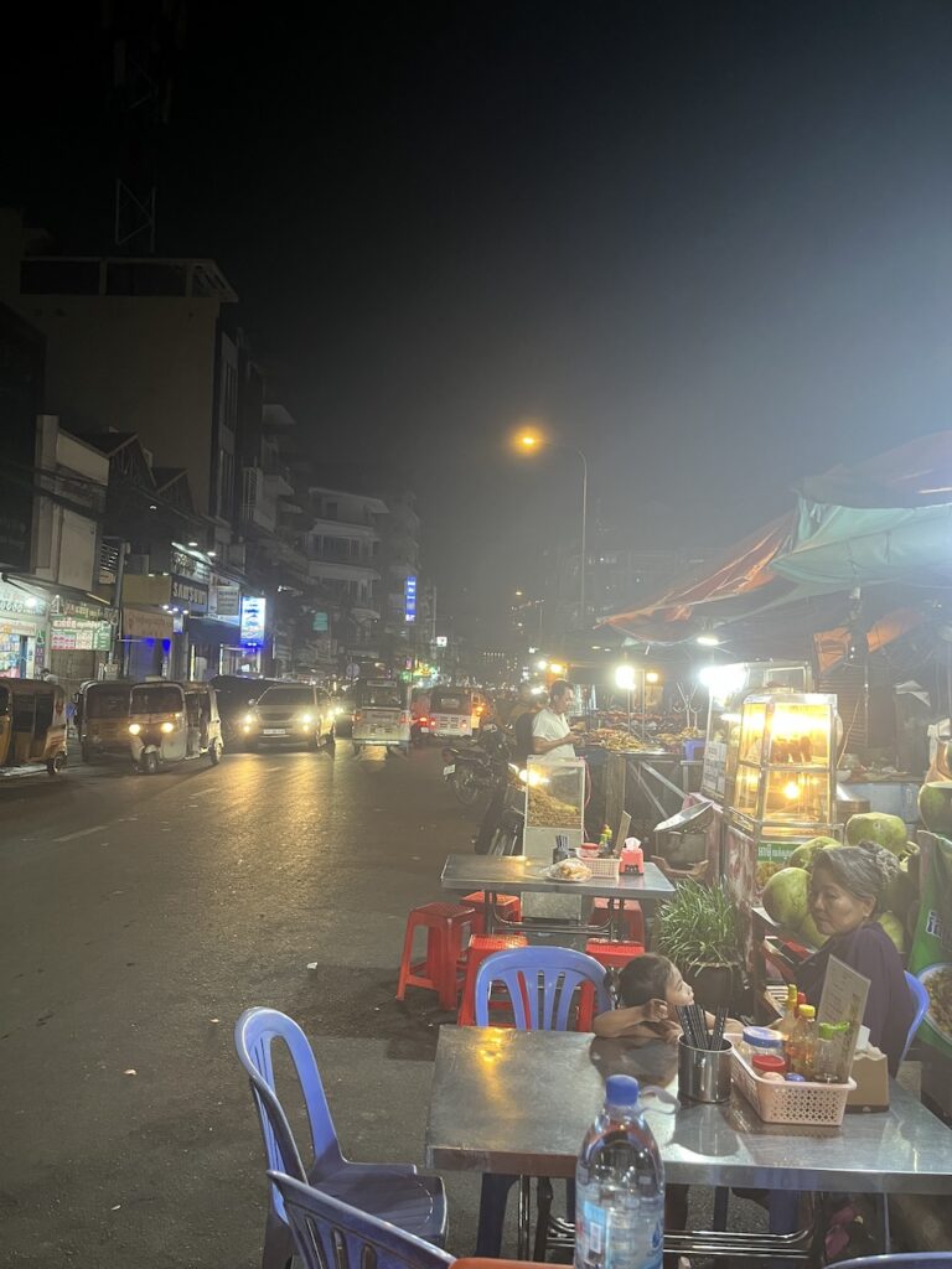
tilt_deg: +2.6
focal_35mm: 26
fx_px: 953
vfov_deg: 67.3
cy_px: 634
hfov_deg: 53.1
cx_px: 476
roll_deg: -1.9
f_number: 1.6
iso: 250
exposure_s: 1/50
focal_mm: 5.1
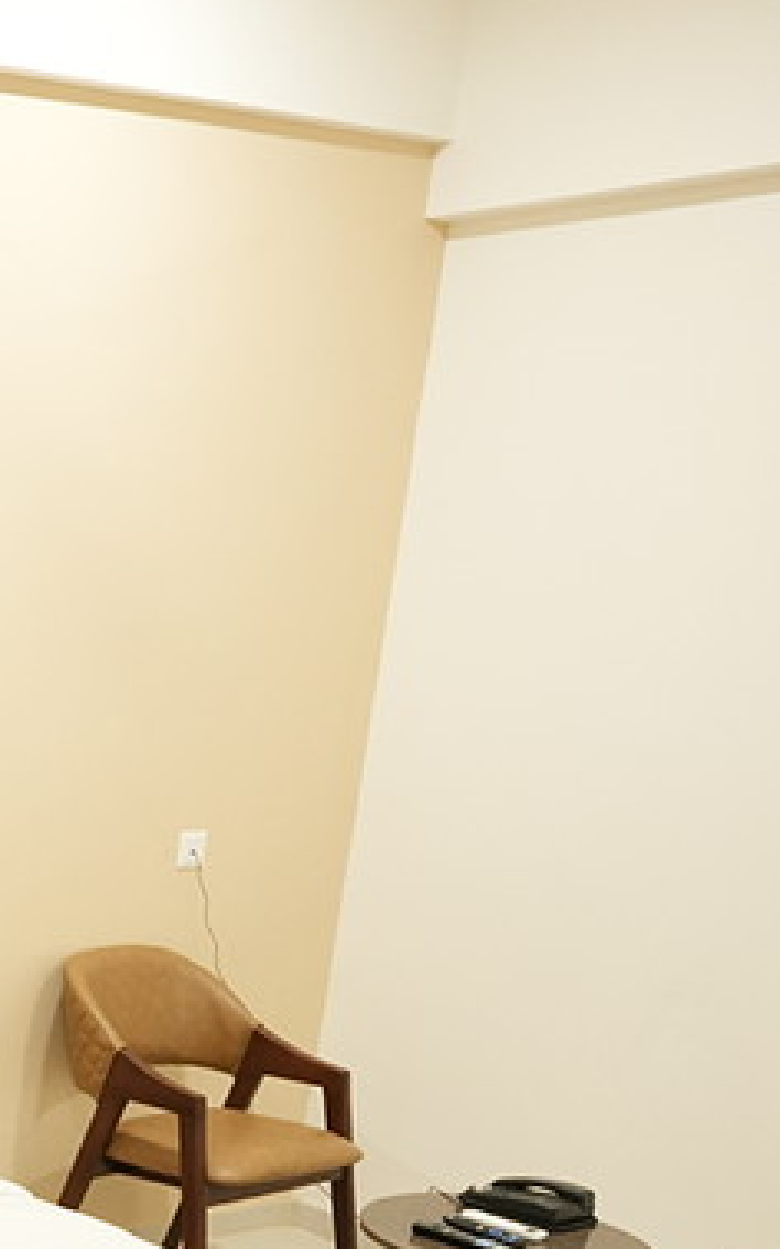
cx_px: -661
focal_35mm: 55
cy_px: 1193
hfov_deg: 18.1
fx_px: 1872
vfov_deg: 34.2
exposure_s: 1/100
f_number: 2.8
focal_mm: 17
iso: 1250
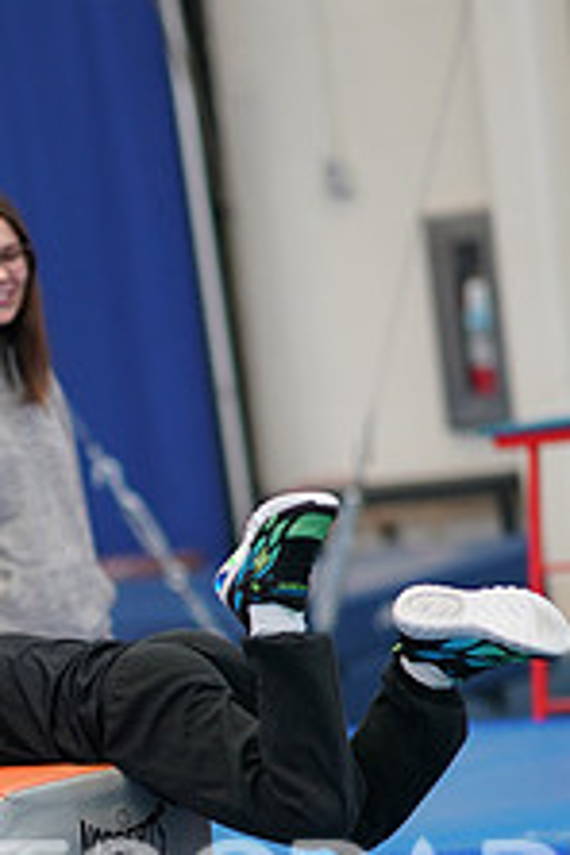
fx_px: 5272
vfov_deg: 9.2
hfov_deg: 6.2
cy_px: 770
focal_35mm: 222
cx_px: 6
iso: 800
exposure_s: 1/500
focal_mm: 85
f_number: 1.4
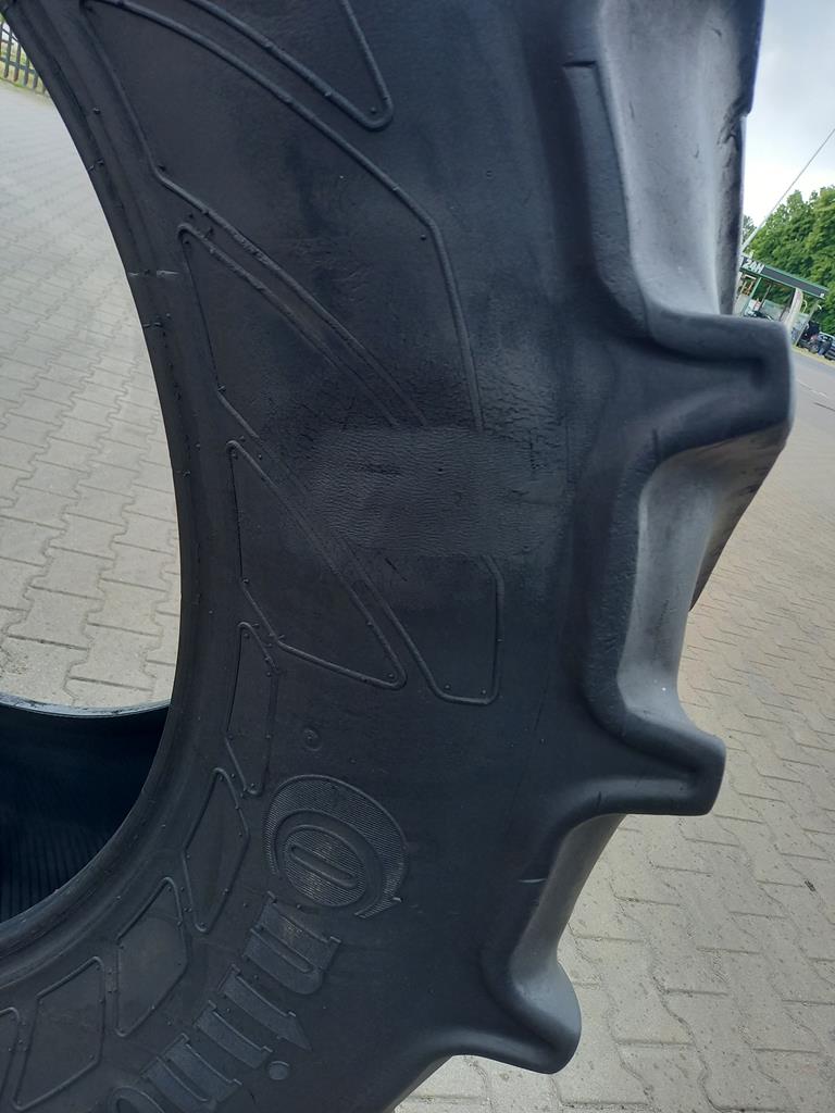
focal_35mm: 25
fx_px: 804
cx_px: 418
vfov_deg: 69.4
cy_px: 556
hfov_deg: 54.9
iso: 64
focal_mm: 4.65
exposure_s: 1/50
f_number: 1.8
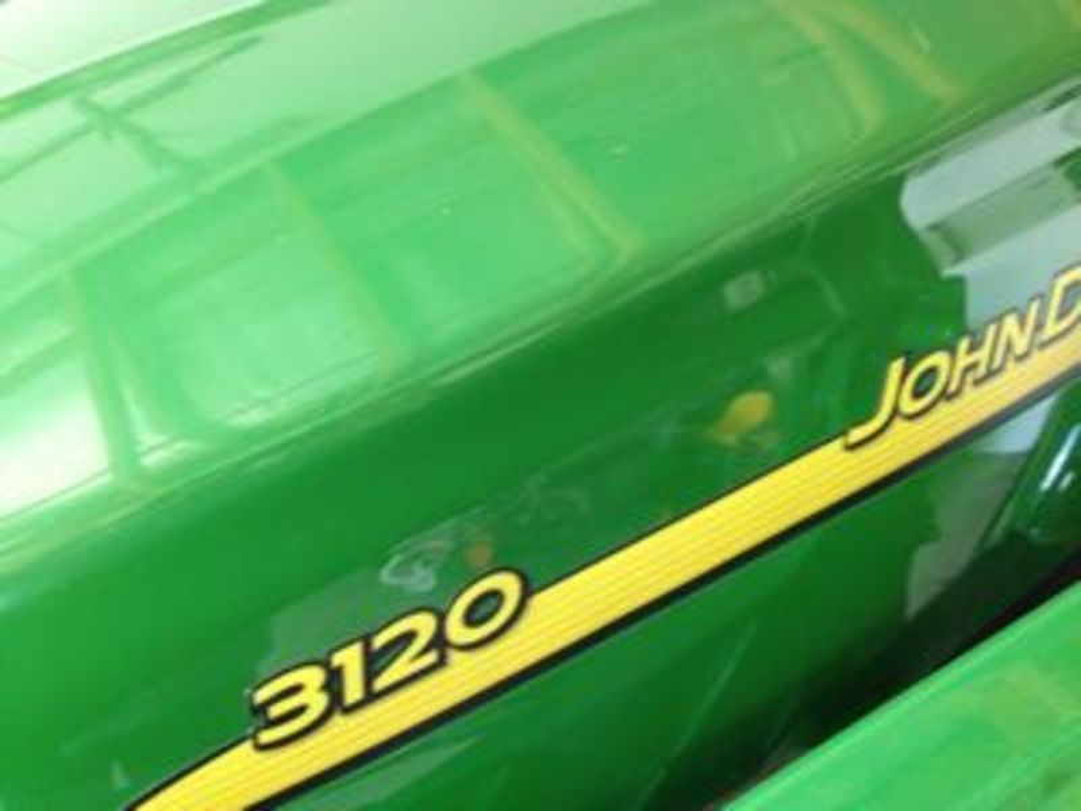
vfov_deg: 40.7
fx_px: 1093
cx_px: 540
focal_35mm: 35
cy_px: 406
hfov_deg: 52.6
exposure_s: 1/24
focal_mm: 4.28
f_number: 2.4
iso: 64
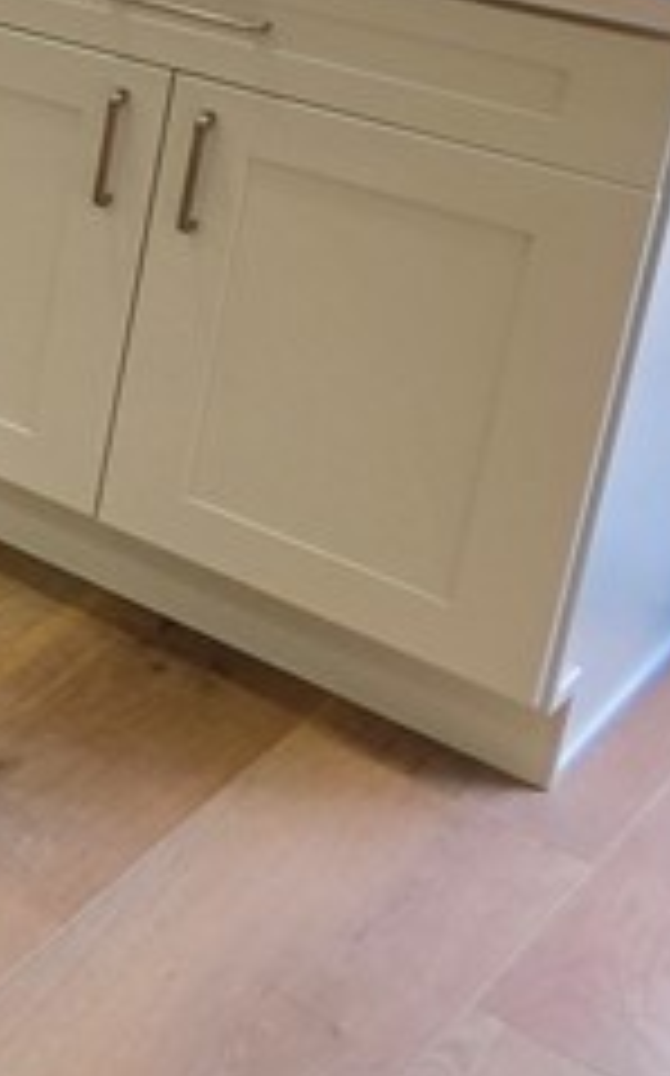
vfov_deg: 29.4
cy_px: -239
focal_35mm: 59
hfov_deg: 10.5
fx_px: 1727
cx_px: -1502
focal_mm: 2.2
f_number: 1.9
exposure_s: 1/120
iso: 40
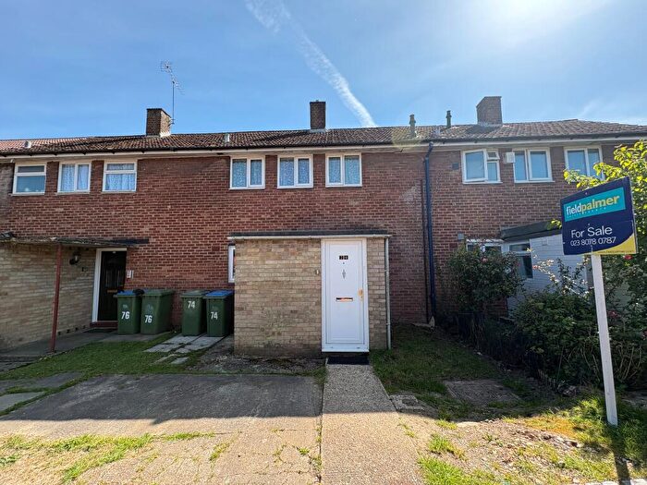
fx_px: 262
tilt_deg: +5.9
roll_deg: +0.8
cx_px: 324
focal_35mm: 14
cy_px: 242
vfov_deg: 85.7
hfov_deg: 102.1
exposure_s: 1/763
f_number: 2.2
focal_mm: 2.22
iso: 40
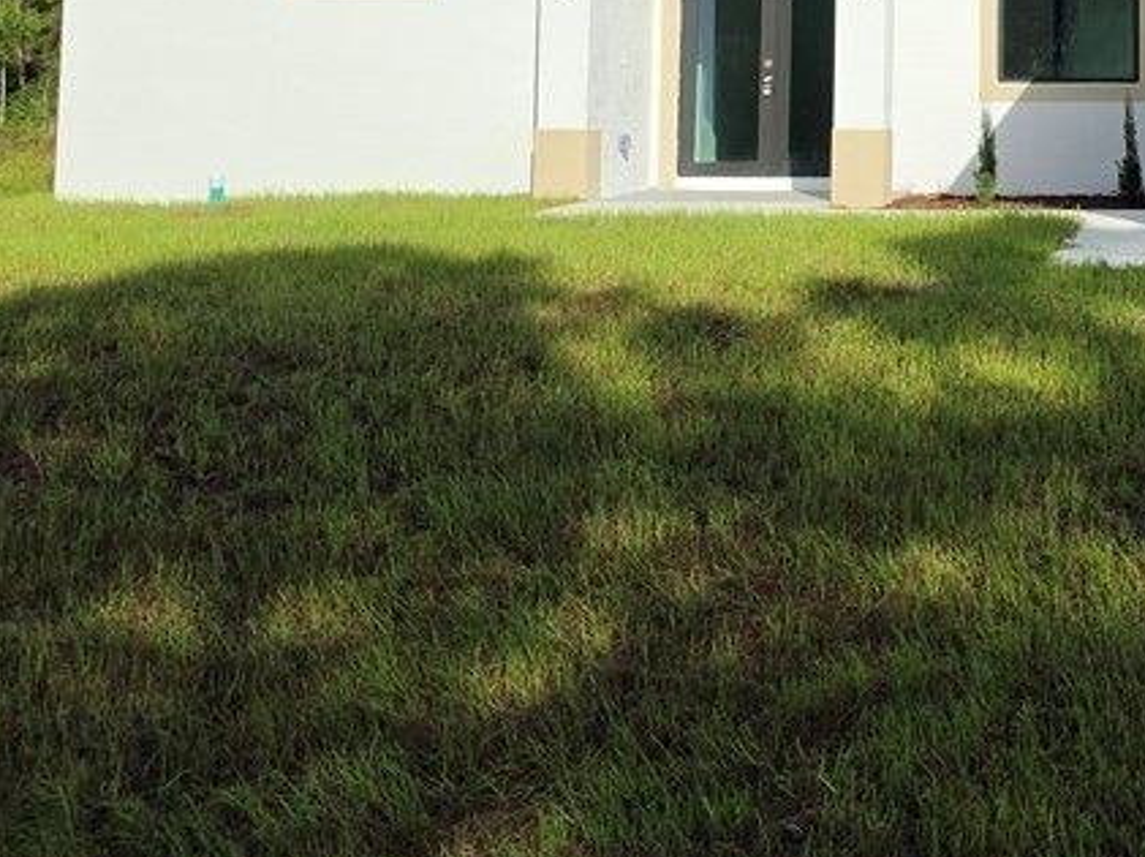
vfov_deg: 24.7
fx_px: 1851
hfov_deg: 31.6
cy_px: -16
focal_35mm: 56
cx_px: 1164
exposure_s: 1/7939
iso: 50
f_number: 1.4
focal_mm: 6.5
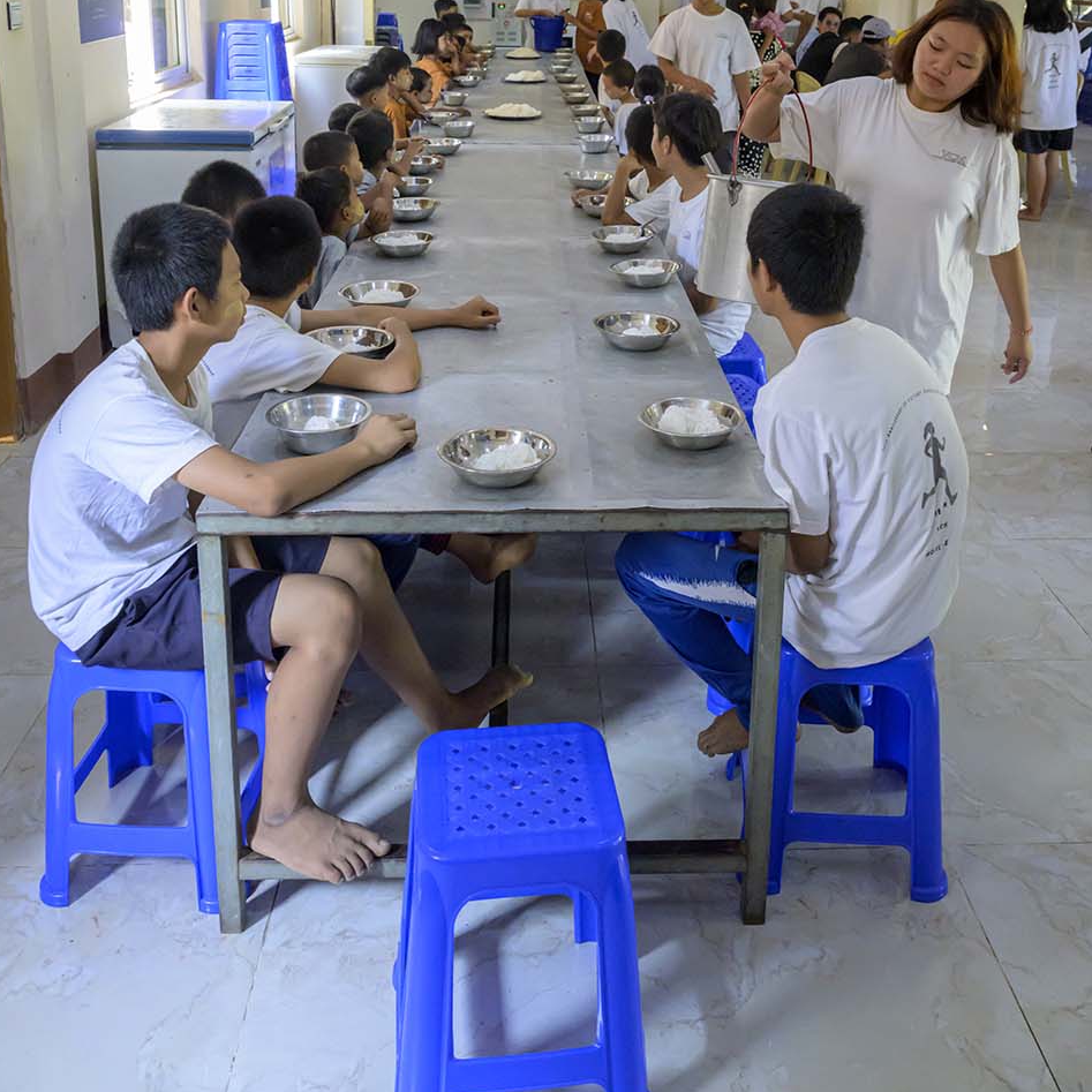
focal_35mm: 31
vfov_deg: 50.9
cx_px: 542
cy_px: 310
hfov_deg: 52.5
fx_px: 1106
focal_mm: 24
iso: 5600
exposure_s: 1/200
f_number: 6.3
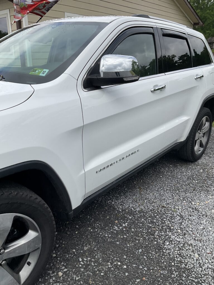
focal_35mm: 29
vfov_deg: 61.7
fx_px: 239
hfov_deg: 48.2
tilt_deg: -19.0
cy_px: 142
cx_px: 107
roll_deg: +0.1
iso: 16
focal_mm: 3
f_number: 1.8
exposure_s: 1/1786
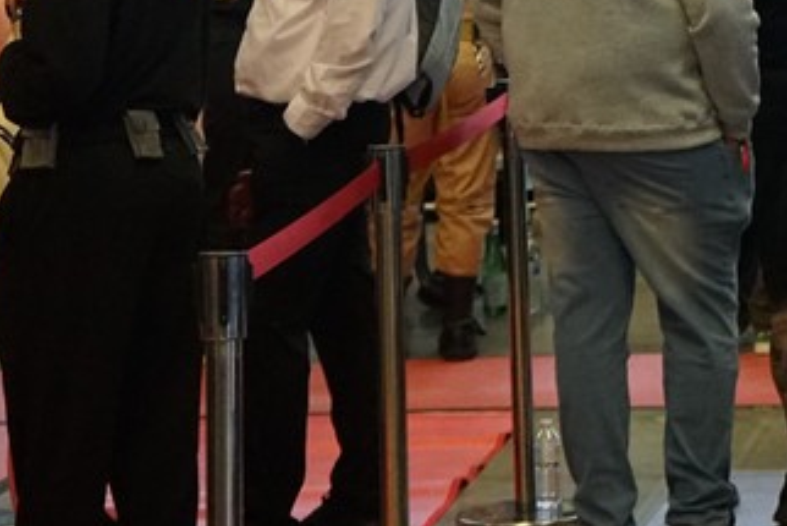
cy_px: -62
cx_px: 1110
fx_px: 3477
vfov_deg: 8.6
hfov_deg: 12.4
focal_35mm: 159
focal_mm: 50
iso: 5000
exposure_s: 1/200
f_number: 4.5
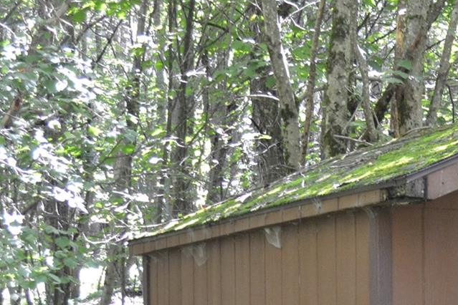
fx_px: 1590
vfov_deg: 10.8
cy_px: 358
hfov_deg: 15.9
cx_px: 505
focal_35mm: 125
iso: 1000
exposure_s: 1/60
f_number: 4.2
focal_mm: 26
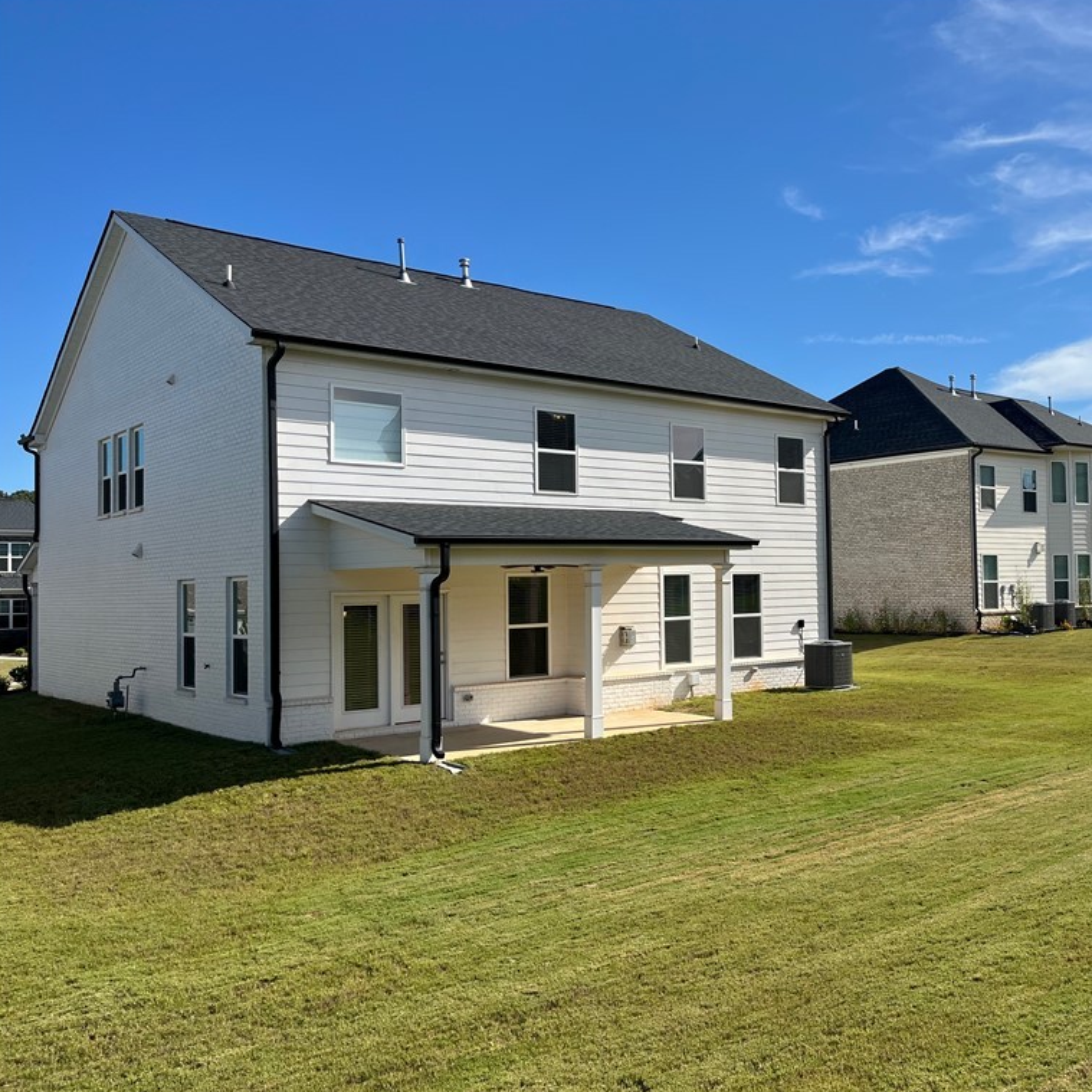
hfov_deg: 51.6
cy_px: 542
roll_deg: -0.1
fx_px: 1106
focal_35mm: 31
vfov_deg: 52.5
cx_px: 727
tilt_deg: +0.8
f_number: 1.6
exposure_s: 1/4310
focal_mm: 5.1
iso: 50
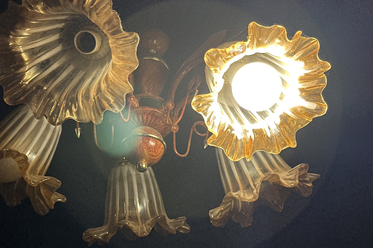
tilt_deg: +41.6
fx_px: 549
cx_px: 187
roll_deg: +0.3
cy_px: 104
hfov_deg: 37.5
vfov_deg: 25.5
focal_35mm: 53
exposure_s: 1/50
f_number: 1.78
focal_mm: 6.86
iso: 50
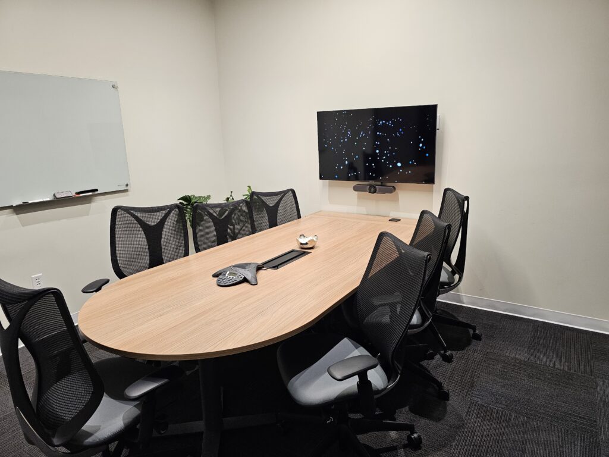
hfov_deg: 73.9
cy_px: 228
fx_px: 405
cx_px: 304
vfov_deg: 58.9
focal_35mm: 23
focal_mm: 6.3
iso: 200
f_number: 1.7
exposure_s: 1/180
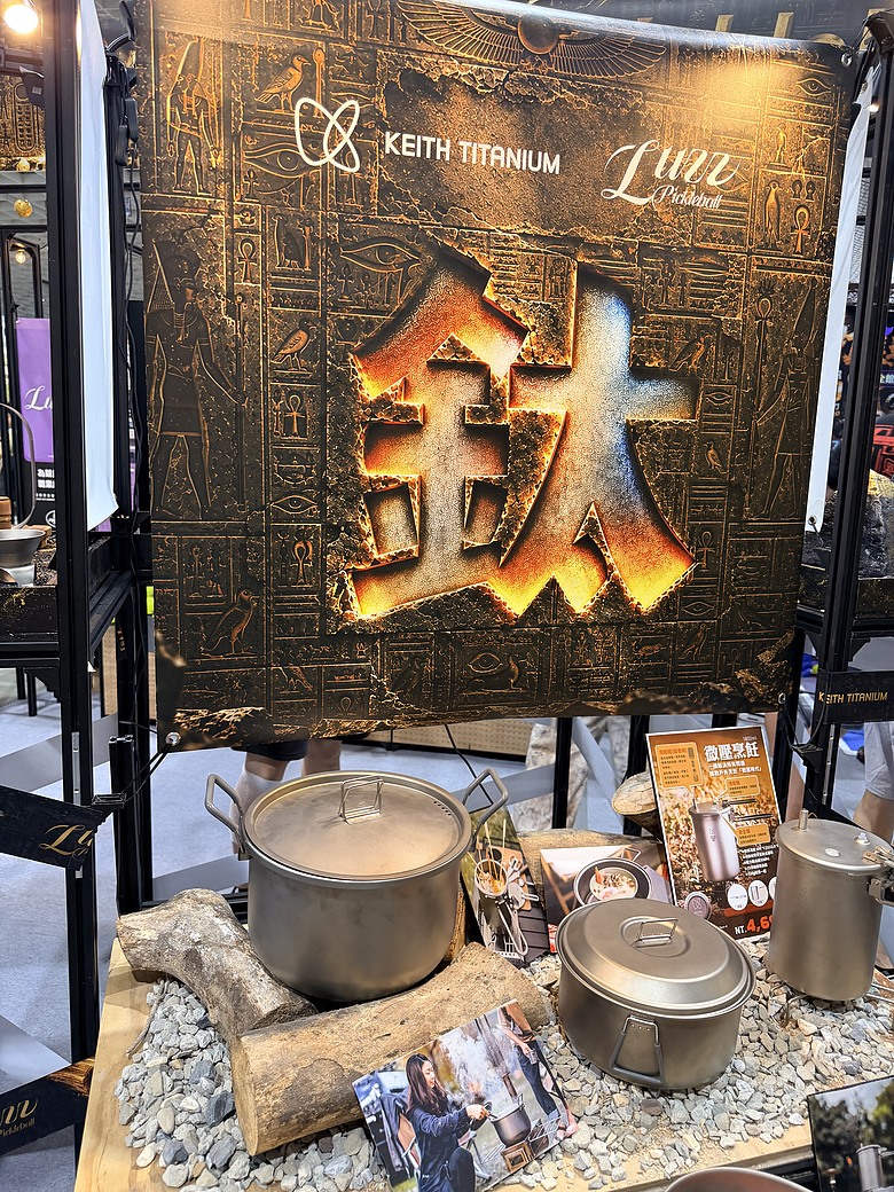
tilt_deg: -9.9
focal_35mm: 24
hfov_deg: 56.8
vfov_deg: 71.6
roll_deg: -2.2
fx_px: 826
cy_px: 596
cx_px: 447
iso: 200
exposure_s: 1/60
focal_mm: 6.76
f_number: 1.78
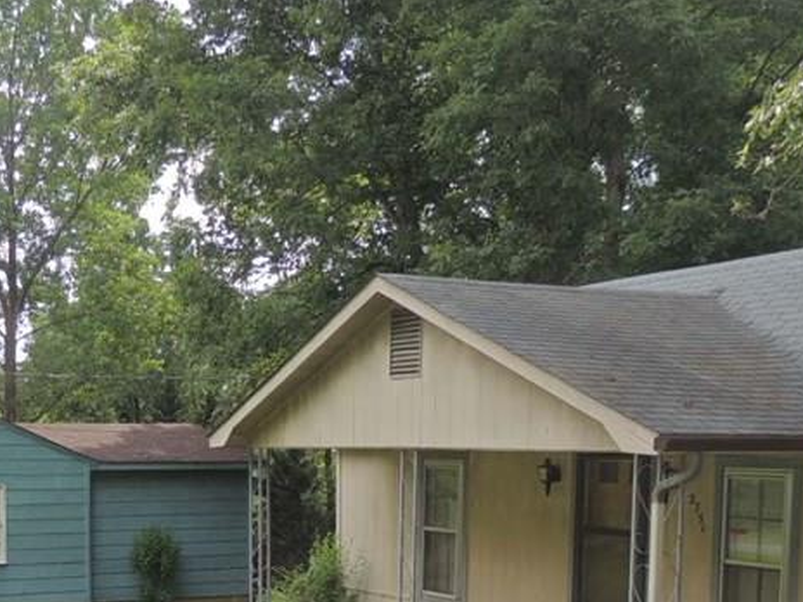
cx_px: 189
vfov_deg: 26.3
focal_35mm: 53
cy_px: 576
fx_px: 1229
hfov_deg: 35.3
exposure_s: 1/400
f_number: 3
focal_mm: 4.3
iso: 100
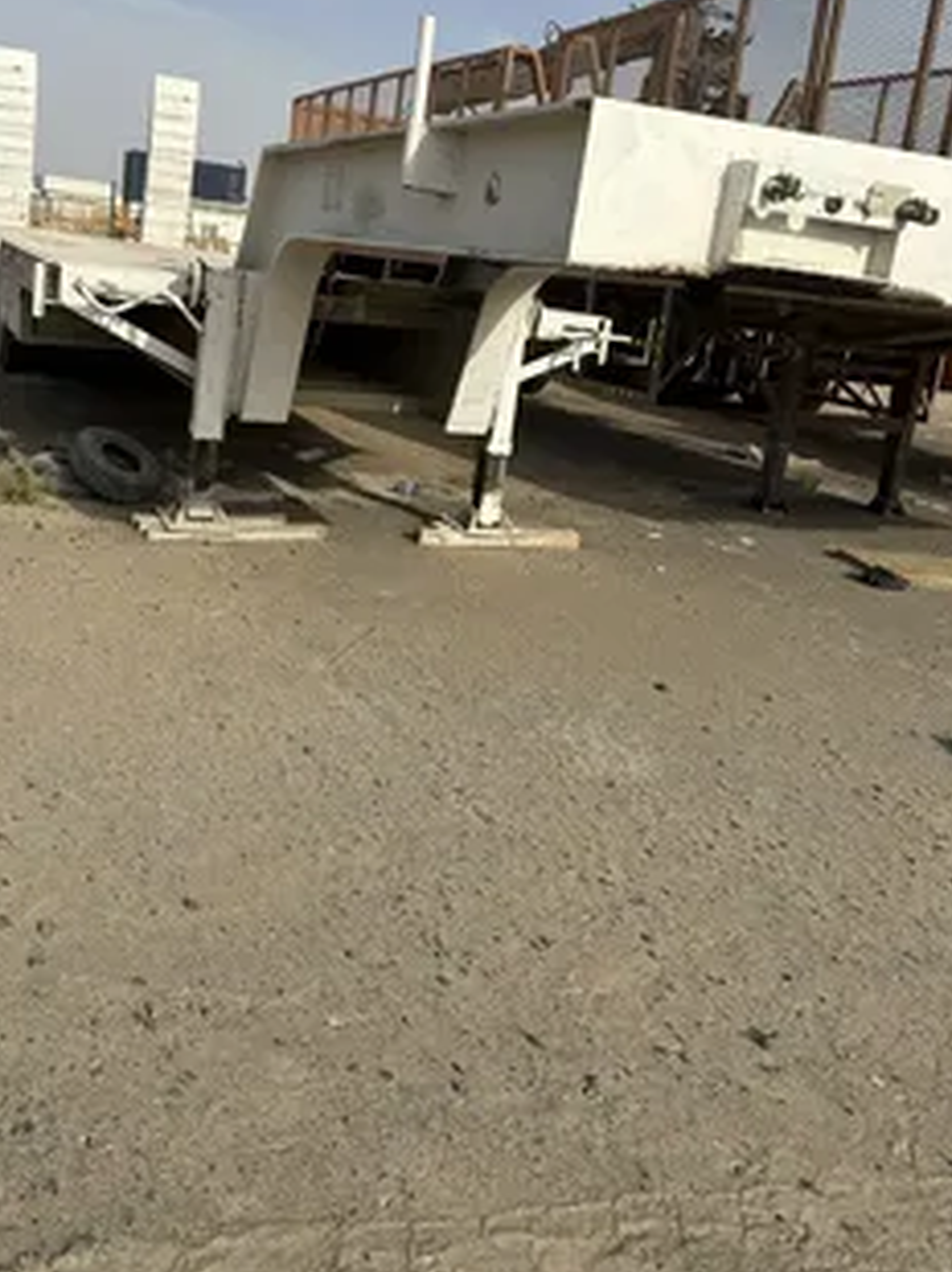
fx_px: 1138
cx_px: 345
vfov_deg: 57.8
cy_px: 492
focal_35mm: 31
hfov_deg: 44.9
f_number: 1.78
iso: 80
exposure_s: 1/5525
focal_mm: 6.86
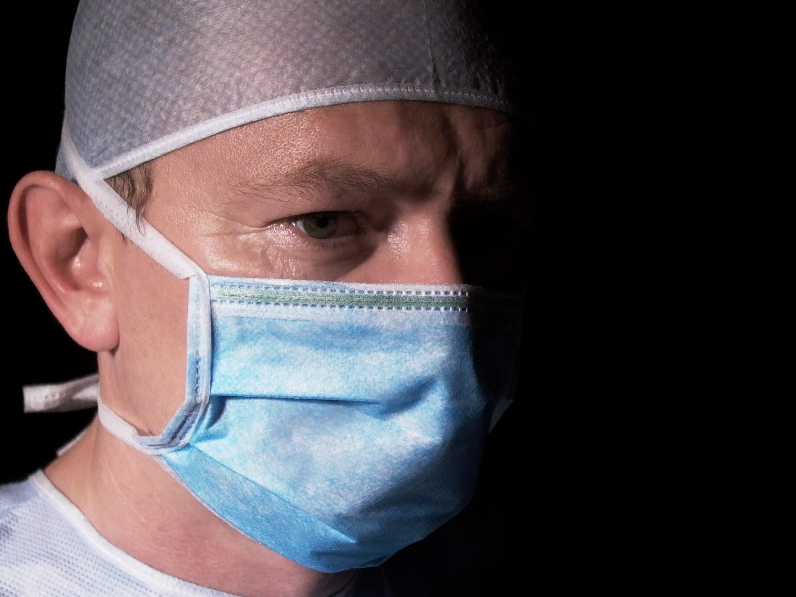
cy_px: 298
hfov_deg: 29.0
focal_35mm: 67
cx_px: 398
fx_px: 1541
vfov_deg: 21.9
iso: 100
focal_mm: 13.76
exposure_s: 1/245
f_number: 2.31
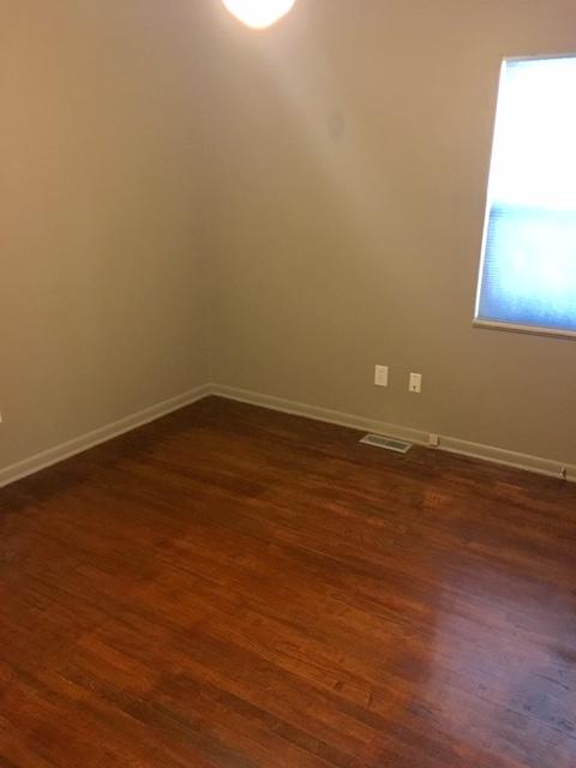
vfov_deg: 61.7
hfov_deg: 48.2
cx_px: 288
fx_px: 643
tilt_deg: -17.4
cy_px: 384
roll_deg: -1.2
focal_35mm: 29
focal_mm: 4.15
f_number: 2.2
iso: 160
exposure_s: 1/4
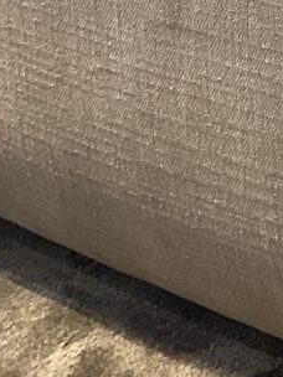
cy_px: -387
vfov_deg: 11.0
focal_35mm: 163
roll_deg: +2.1
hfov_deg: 8.5
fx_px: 1777
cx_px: 633
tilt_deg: -16.8
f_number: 2.4
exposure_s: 1/60
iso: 64
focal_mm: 3.3
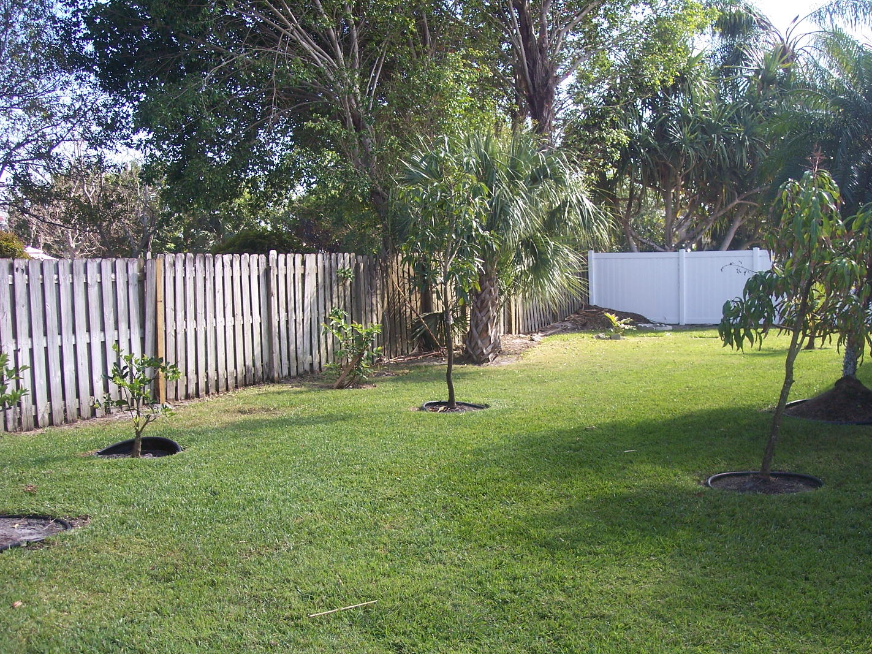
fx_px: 1033
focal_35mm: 41
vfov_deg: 35.1
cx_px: 453
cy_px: 337
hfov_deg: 45.8
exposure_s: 1/250
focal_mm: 8
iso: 100
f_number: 3.4
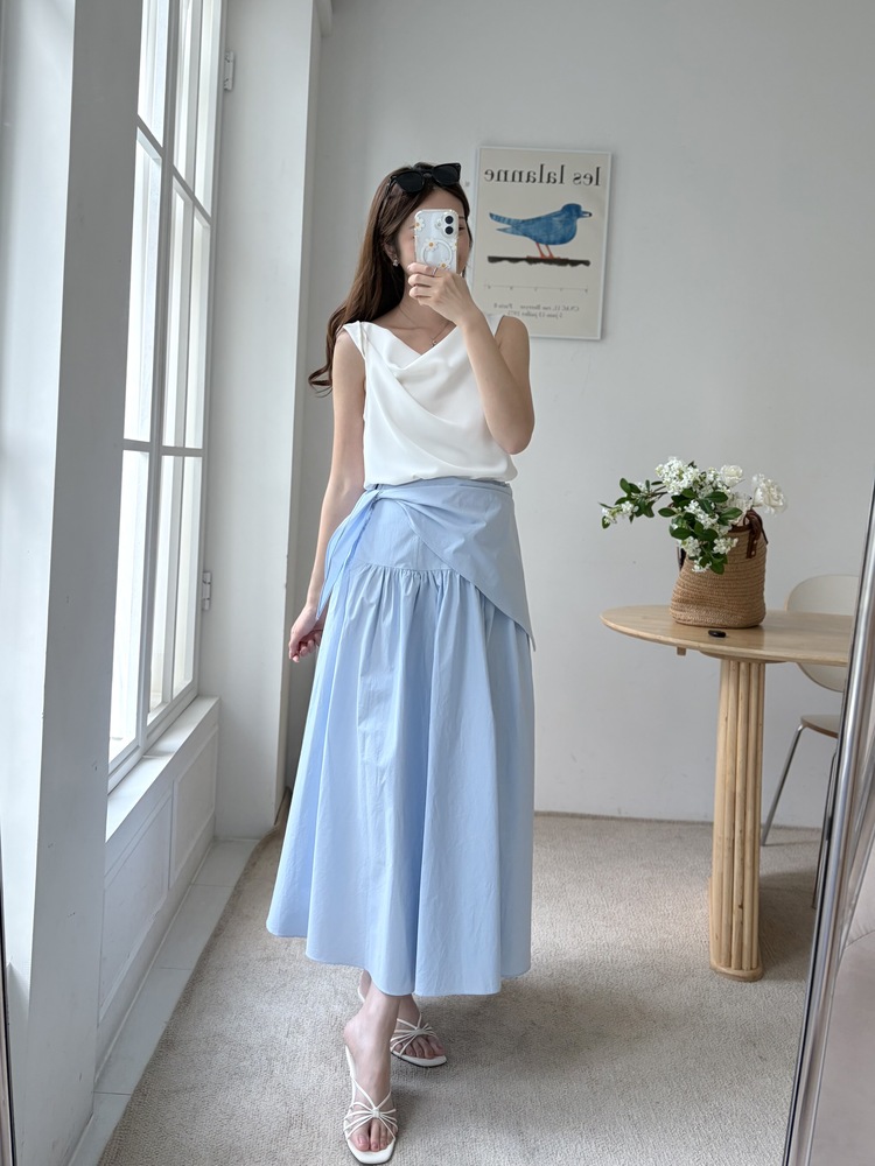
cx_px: 438
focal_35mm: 26
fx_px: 876
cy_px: 583
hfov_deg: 53.1
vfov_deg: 67.3
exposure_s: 1/120
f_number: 1.6
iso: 64
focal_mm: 5.96
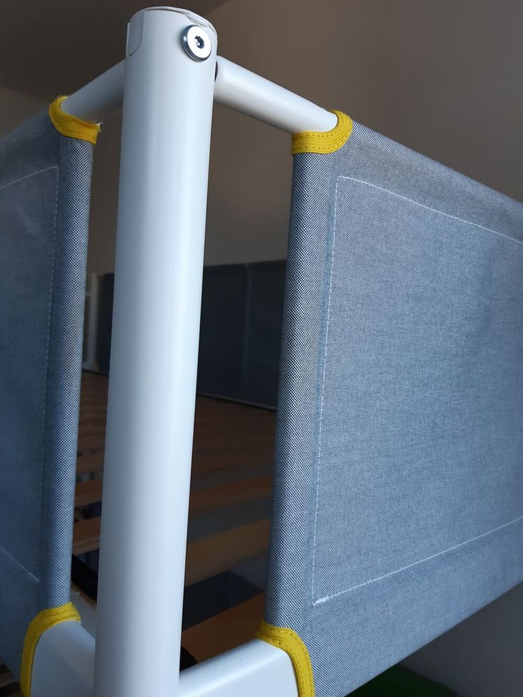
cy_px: 348
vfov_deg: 67.3
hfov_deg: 53.1
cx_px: 262
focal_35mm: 26
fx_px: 524
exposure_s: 1/100
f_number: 1.7
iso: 64
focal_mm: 3.92
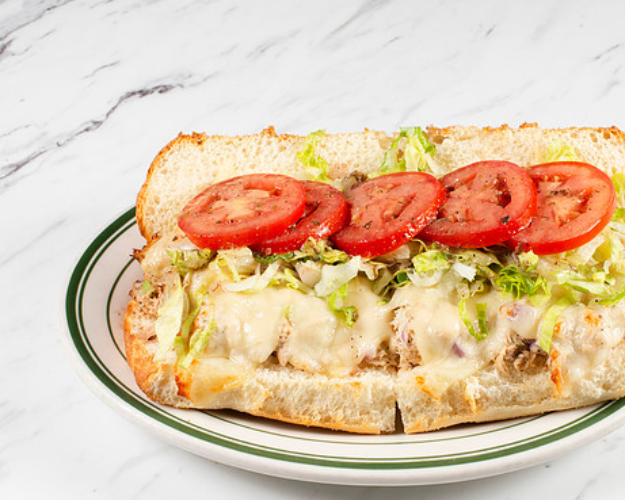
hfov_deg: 23.5
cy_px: 306
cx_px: 378
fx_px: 1499
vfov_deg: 18.9
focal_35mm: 81
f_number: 11
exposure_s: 1/250
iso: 200
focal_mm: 50
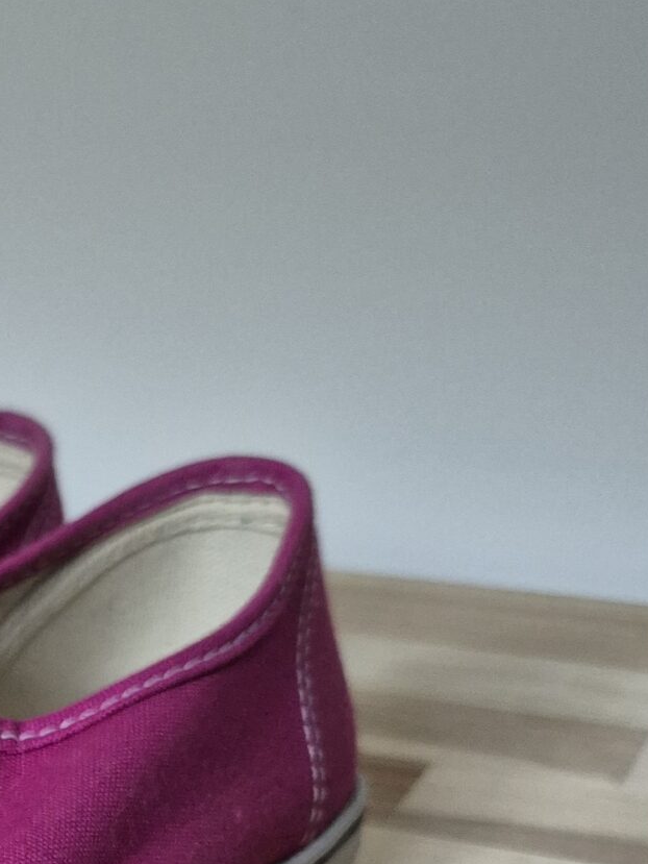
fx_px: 1772
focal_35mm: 71
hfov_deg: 18.3
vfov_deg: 24.7
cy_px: 1040
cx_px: -342
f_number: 1.8
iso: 800
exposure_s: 1/120
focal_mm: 5.4
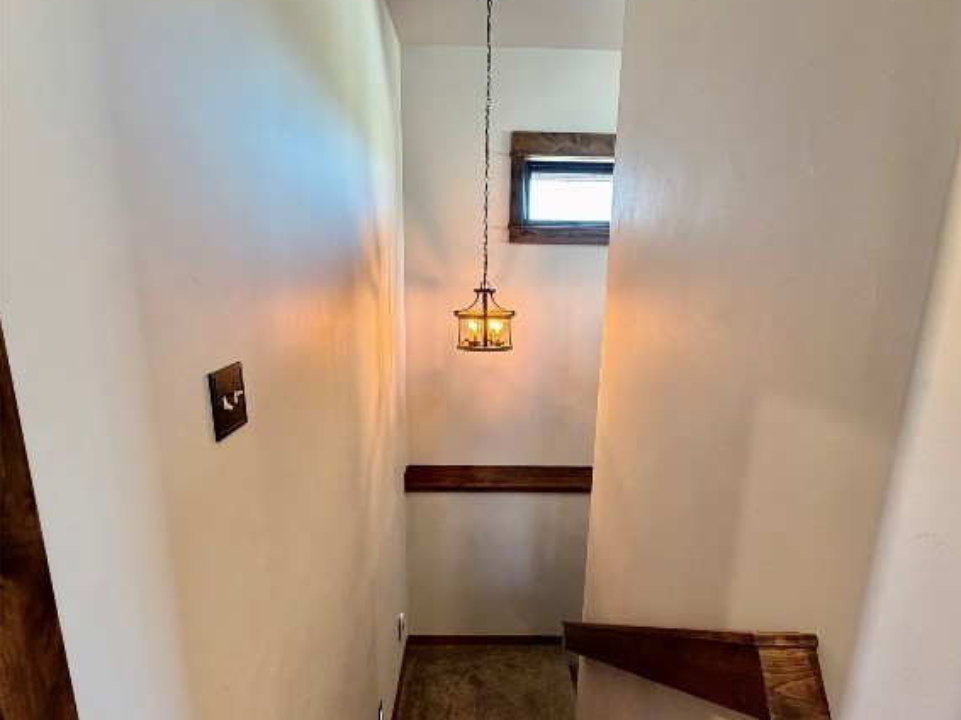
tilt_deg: -14.3
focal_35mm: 19
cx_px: 487
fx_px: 527
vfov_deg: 68.3
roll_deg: -2.2
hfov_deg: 84.7
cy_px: 409
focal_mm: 2.22
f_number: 2.2
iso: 320
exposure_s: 1/60
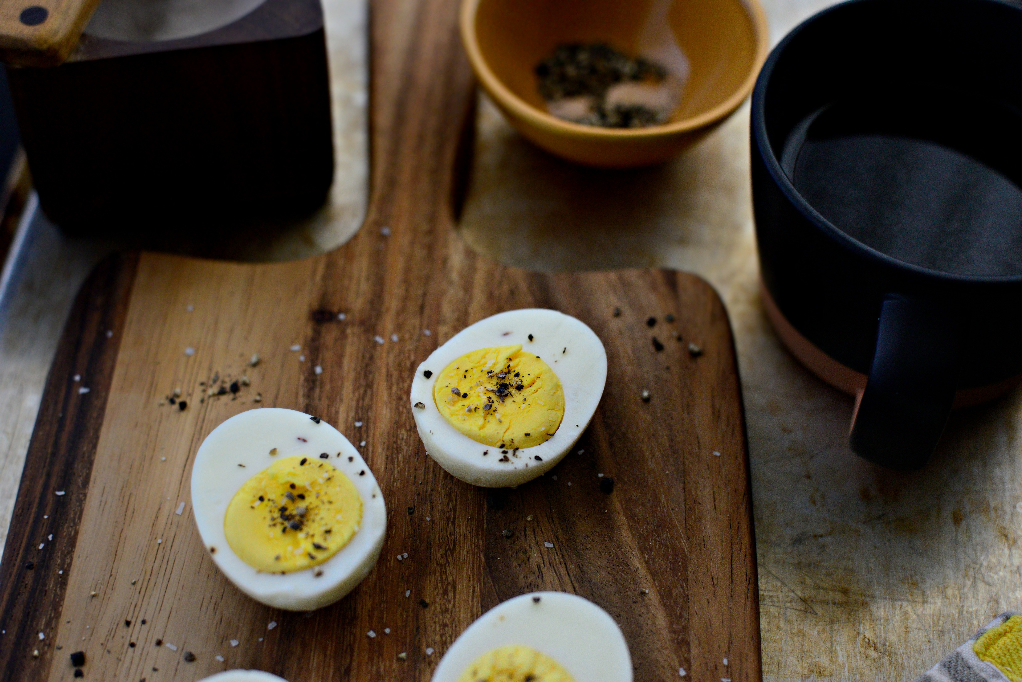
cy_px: 341
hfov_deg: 39.6
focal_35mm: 50
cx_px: 511
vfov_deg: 27.0
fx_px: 1420
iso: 2500
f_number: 3.5
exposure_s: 1/400
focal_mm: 50
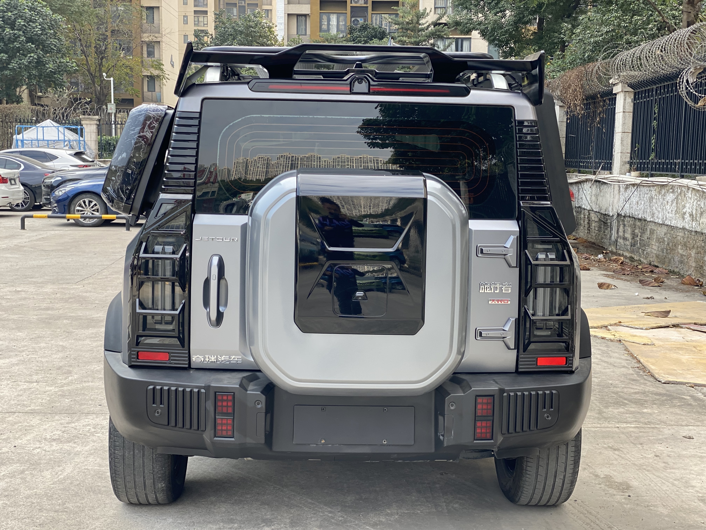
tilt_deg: -5.9
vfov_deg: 28.0
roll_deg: +0.1
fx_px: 1061
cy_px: 265
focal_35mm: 52
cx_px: 353
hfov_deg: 36.8
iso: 20
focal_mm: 6
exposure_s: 1/224
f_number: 2
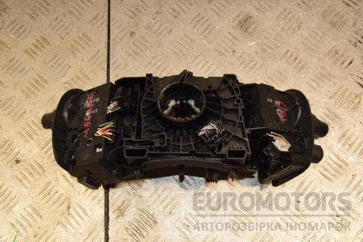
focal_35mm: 38
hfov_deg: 51.3
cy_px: 121
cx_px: 182
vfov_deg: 35.5
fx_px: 378
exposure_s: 1/200
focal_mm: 25
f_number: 5.6
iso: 800
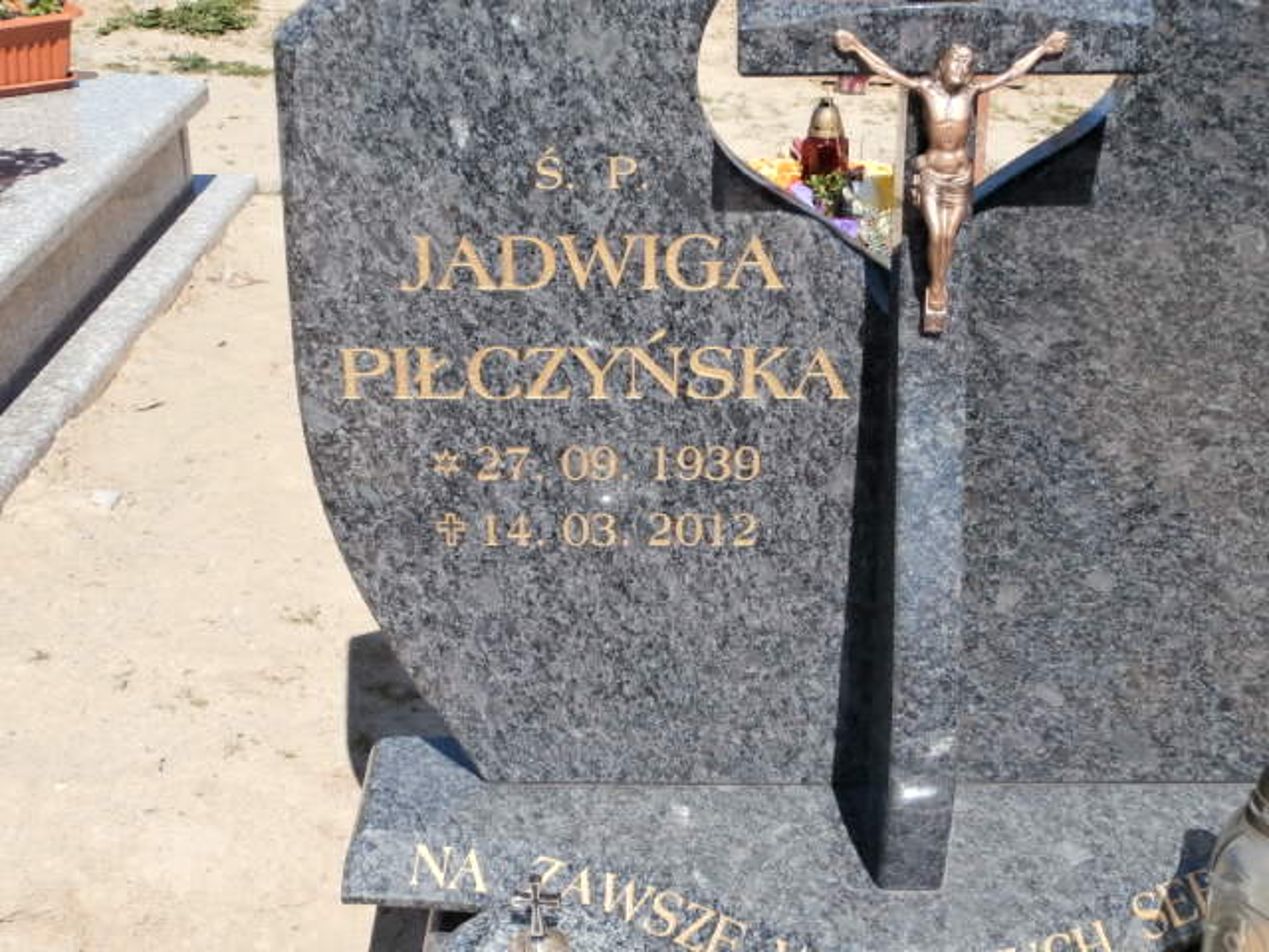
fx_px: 2090
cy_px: 476
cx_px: 634
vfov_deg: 25.7
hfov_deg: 33.8
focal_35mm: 57
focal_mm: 10.11
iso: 100
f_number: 4.5
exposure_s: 1/500
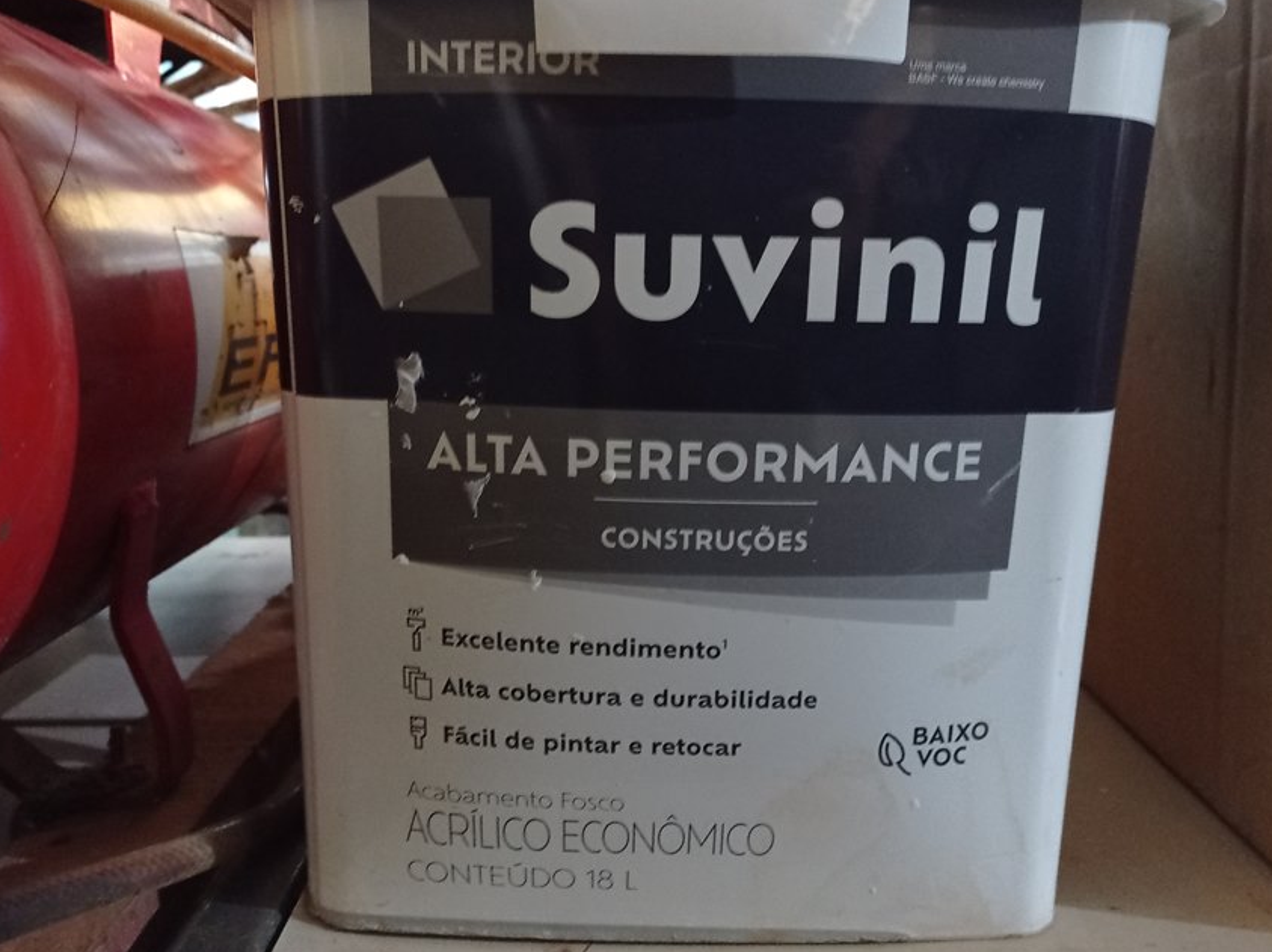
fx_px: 1248
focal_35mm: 34
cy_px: 425
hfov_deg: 54.0
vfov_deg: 41.7
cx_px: 616
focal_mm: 4.7
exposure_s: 1/17.1
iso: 825
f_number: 1.79
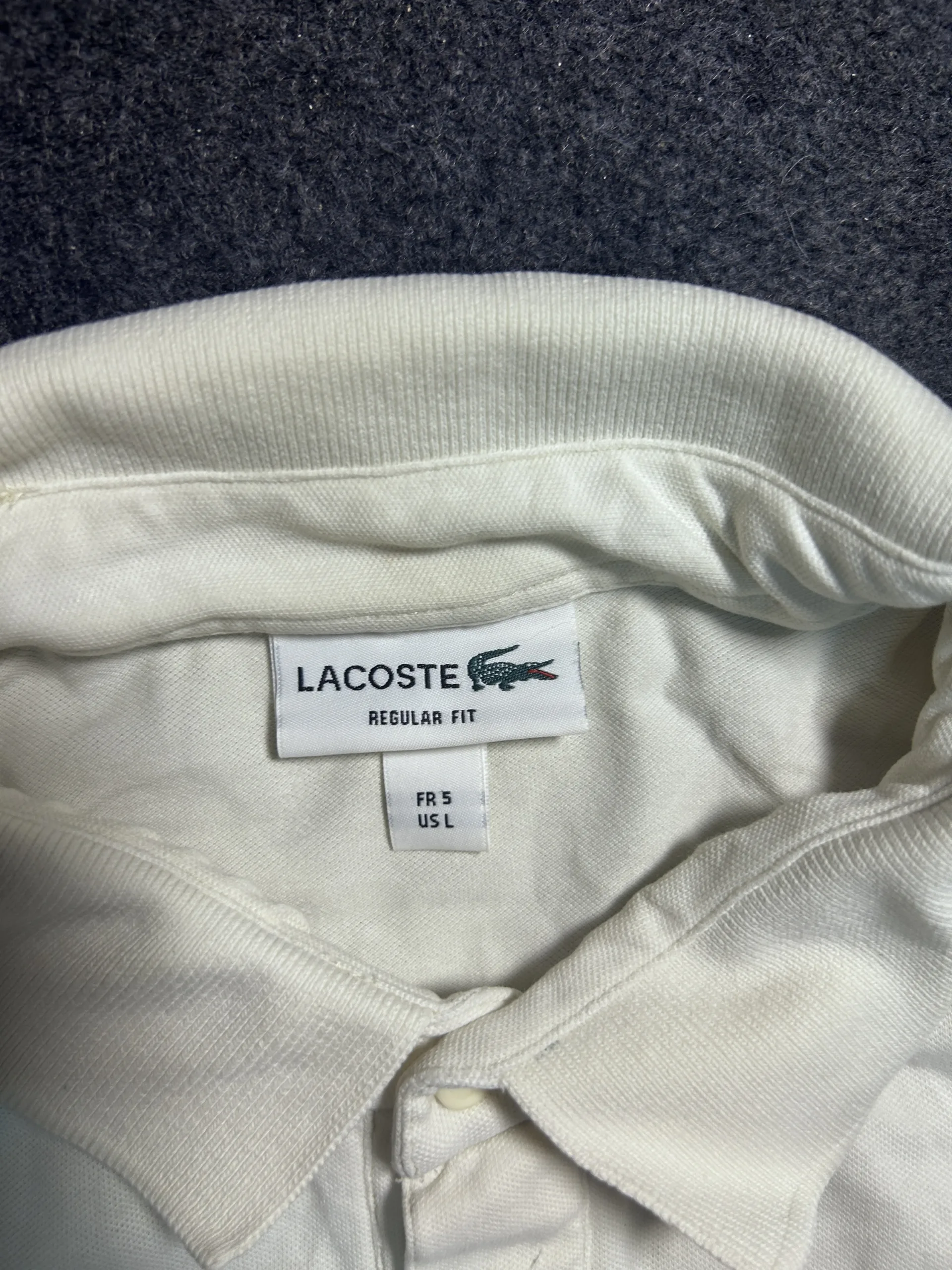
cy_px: 635
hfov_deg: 53.1
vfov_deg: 67.3
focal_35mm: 26
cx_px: 476
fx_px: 953
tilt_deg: -59.3
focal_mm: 5.7
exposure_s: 1/100
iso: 64
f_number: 1.5
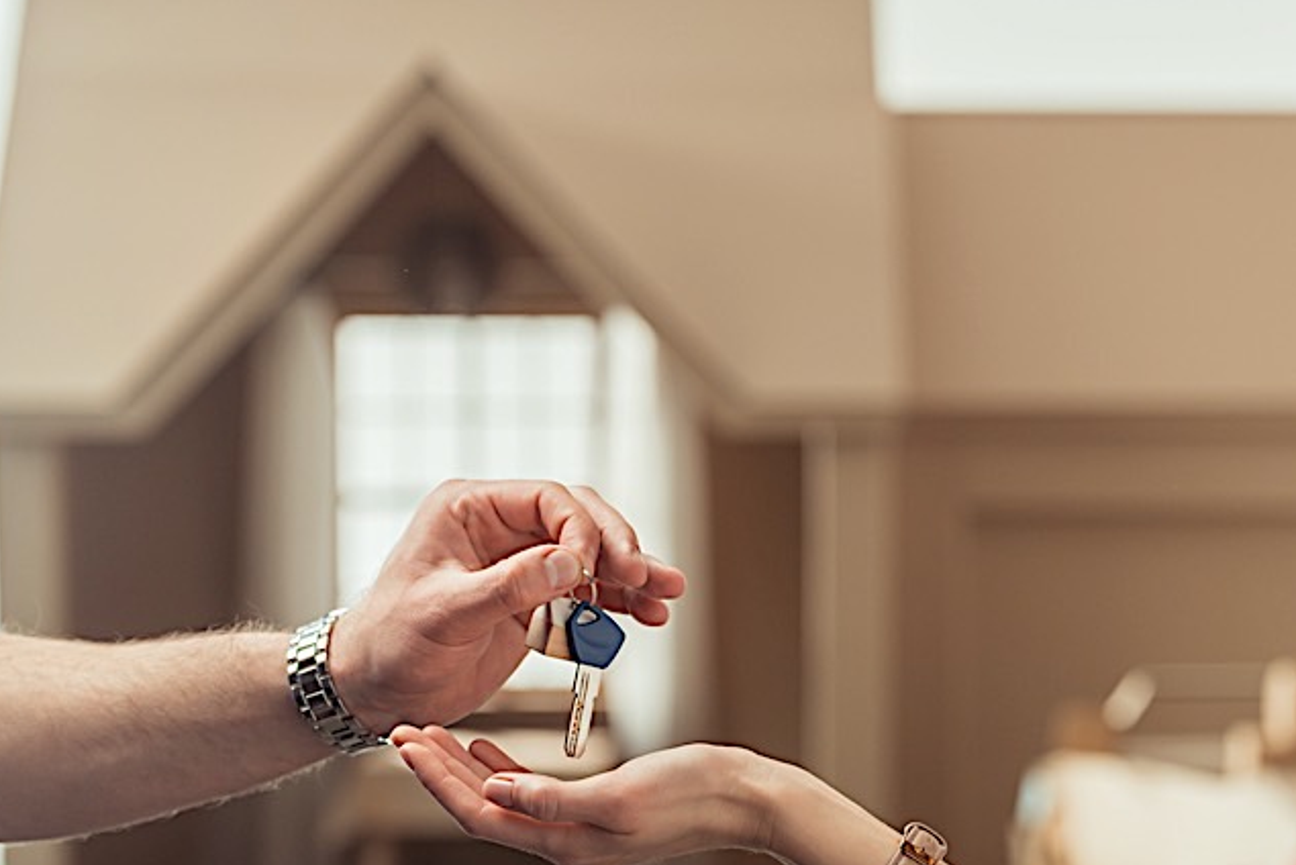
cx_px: 876
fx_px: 4538
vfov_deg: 10.9
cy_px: 475
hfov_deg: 16.2
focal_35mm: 126
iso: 320
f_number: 4
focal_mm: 80
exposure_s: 1/250
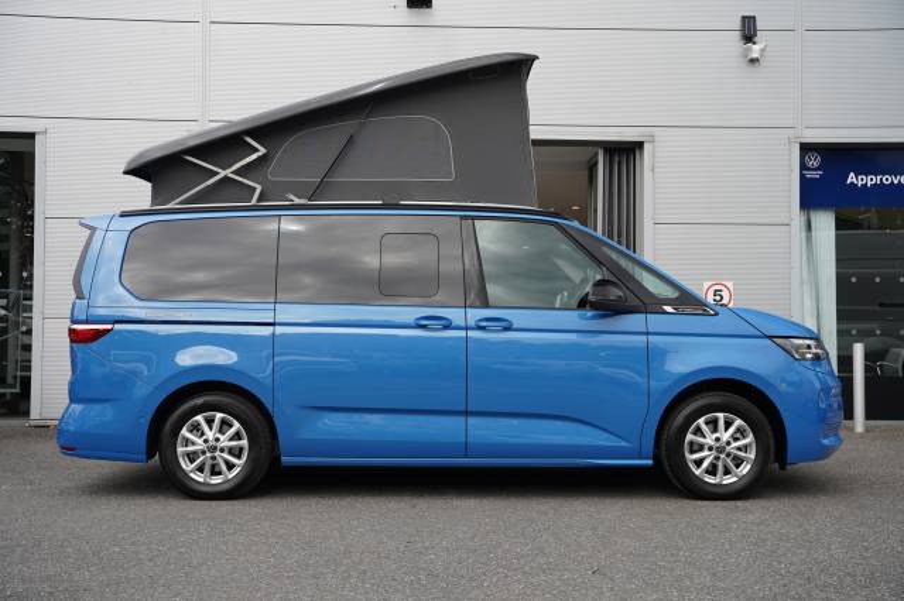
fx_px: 1021
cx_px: 452
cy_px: 300
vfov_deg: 32.8
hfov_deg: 47.7
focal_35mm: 41
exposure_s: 1/160
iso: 160
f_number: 4
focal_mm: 40.7
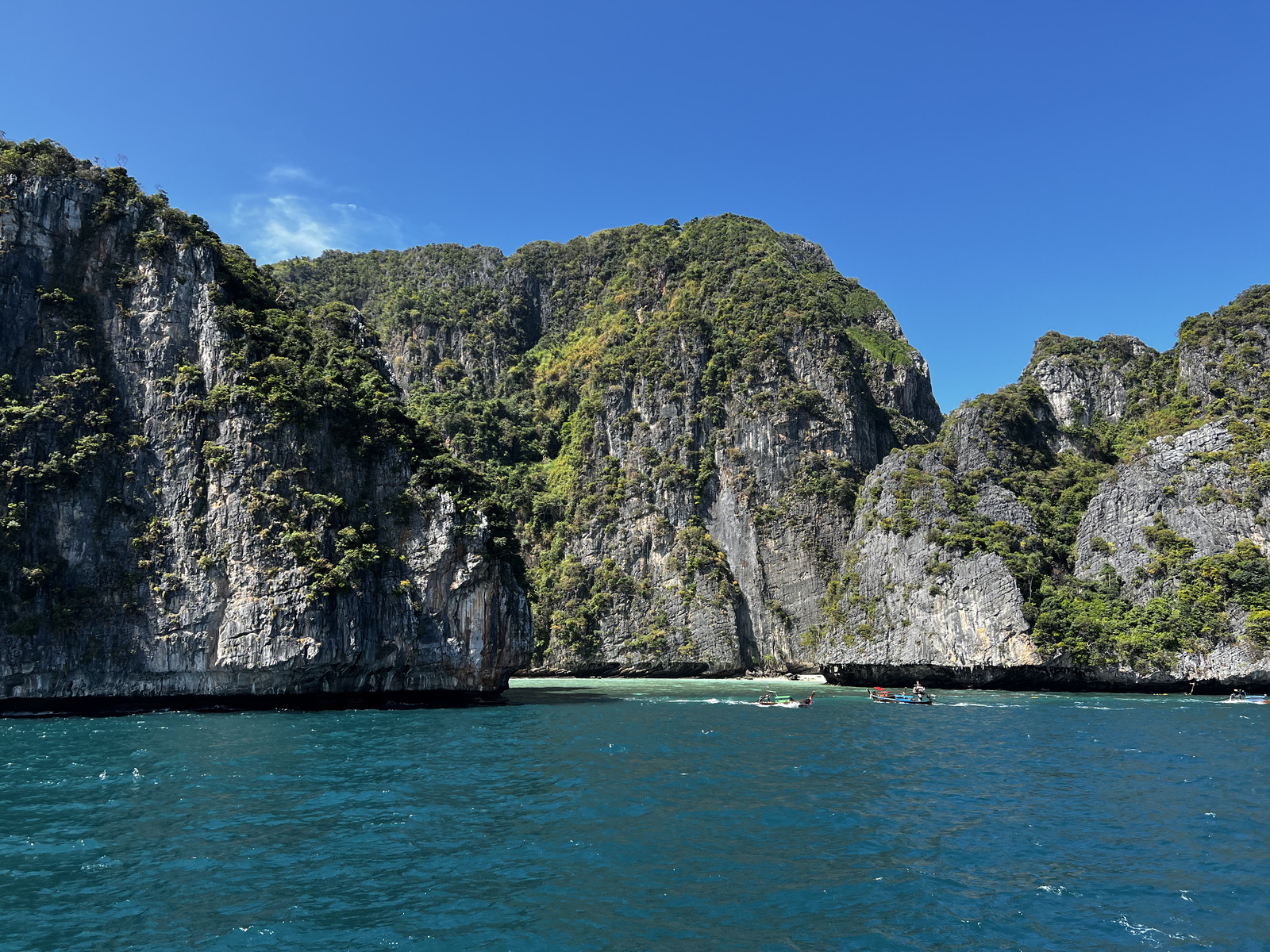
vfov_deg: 53.1
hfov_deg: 67.3
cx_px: 635
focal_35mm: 26
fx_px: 954
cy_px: 476
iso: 50
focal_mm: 5.7
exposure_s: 1/1972
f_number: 1.5
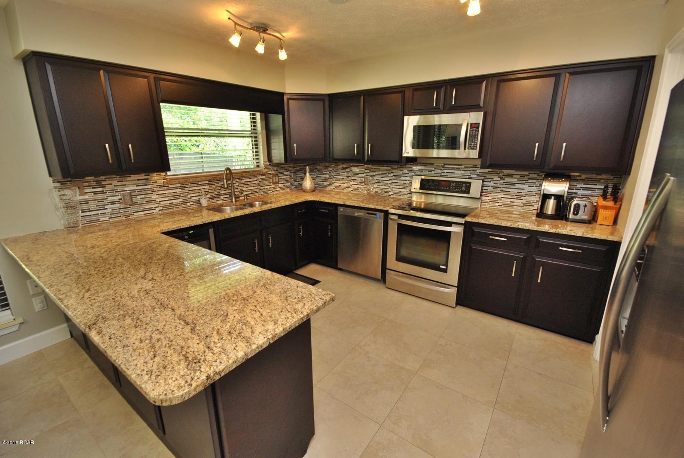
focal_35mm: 15
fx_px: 285
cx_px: 342
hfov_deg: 100.3
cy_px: 229
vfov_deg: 77.5
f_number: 9
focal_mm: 10
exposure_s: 1/10
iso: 400
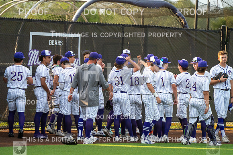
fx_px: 3237
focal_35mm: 500
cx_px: 116
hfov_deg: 4.1
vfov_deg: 2.8
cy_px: 78
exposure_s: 1/1250
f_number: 6.3
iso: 800
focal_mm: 500
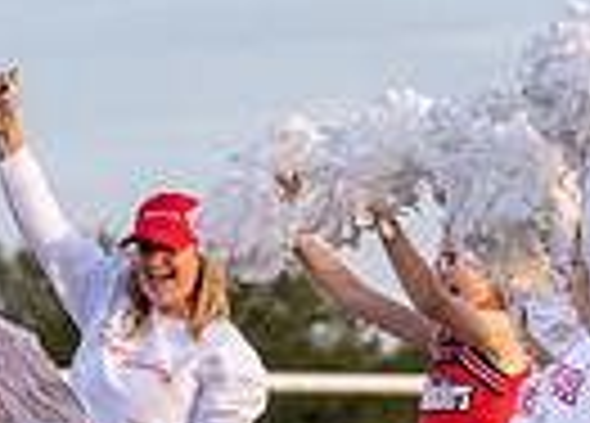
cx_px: -393
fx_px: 6310
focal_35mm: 376
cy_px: 563
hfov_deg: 5.3
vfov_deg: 3.8
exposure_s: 1/1600
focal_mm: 70
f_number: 2.8
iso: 200
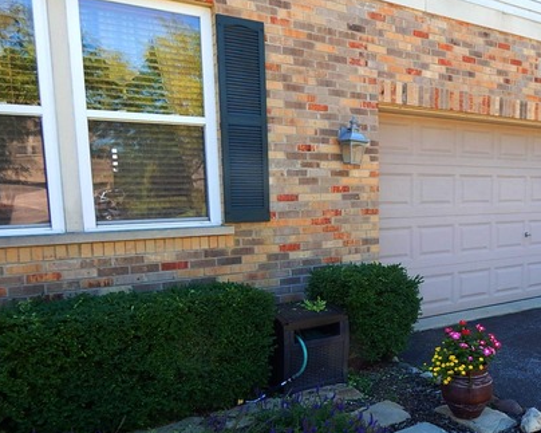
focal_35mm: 34
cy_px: 271
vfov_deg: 43.0
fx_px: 544
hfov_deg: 51.1
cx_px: 392
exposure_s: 1/200
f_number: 3
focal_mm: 4
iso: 125
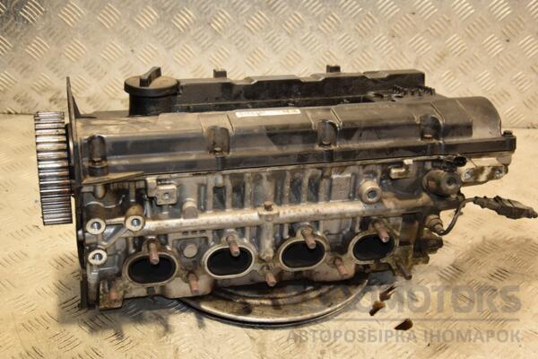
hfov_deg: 37.9
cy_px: 180
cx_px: 269
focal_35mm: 52
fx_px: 785
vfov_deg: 25.8
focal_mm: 35
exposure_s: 1/125
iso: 800
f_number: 5
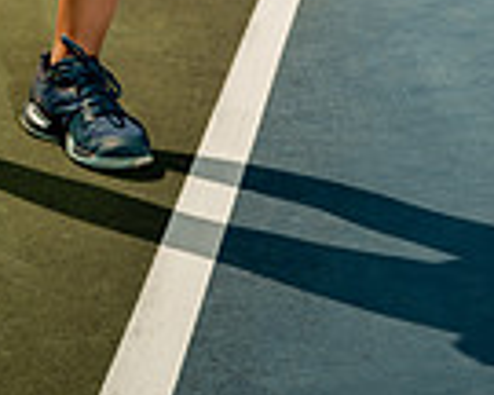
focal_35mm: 147
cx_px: 146
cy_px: -406
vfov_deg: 9.7
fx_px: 2149
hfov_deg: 13.1
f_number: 4.5
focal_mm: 47
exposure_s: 1/250
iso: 100
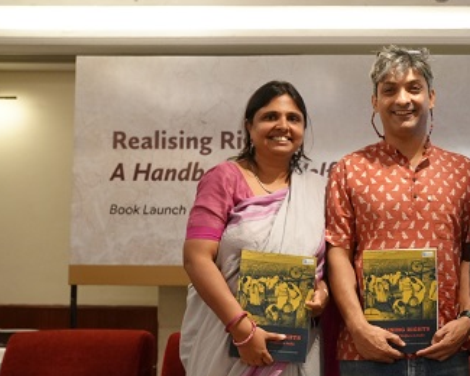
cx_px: 403
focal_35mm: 52
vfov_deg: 29.1
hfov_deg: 34.4
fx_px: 723
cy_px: 210
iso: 5000
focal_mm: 30
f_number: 5
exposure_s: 1/125
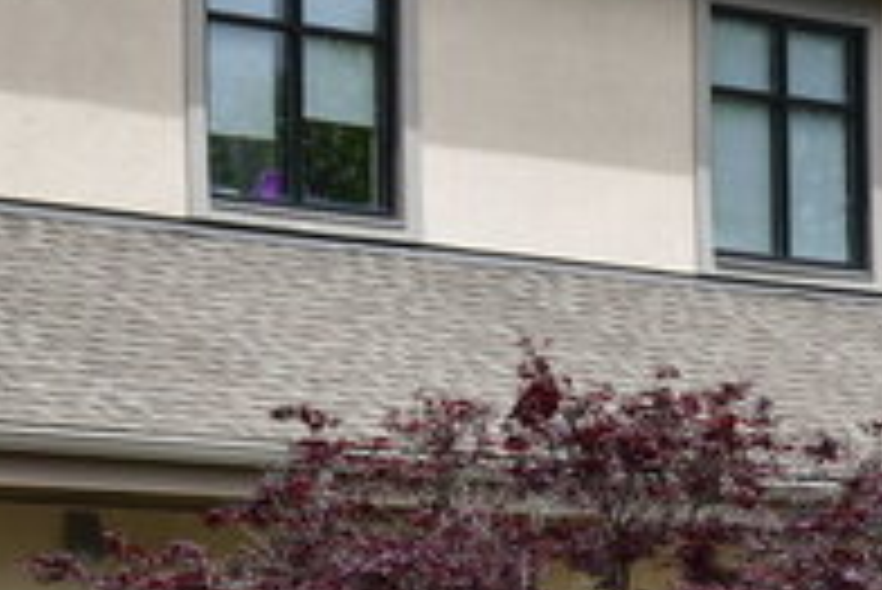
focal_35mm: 252
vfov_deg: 5.5
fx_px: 6178
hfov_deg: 7.9
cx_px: 1498
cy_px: 527
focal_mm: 55
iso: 400
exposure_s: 1/640
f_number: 13
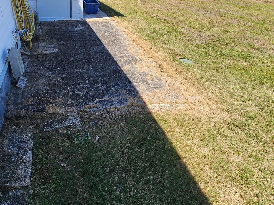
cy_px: 67
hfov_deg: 75.6
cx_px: 84
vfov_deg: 61.8
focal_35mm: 21
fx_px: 166
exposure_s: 1/1044
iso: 50
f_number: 2.2
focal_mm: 2.2
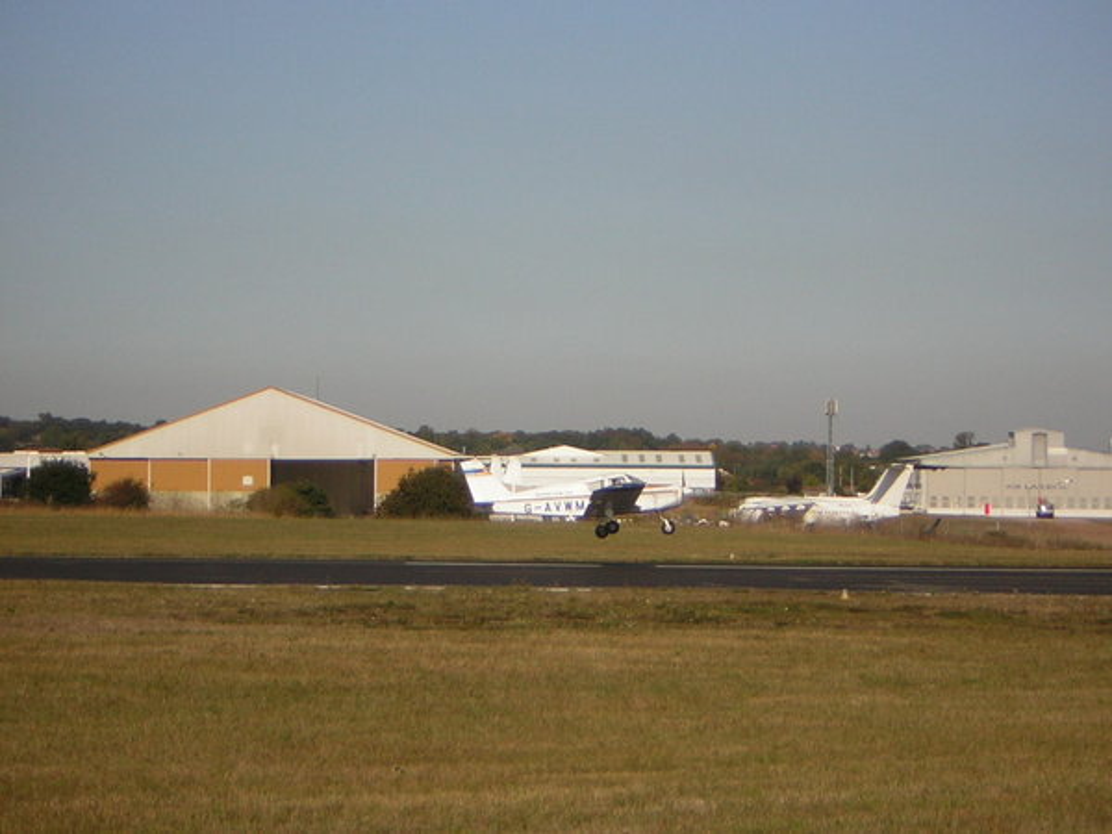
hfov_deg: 18.2
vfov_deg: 13.7
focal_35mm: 108
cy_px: 417
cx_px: 556
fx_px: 3469
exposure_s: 1/767
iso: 50
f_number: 4.7
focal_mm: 14.1
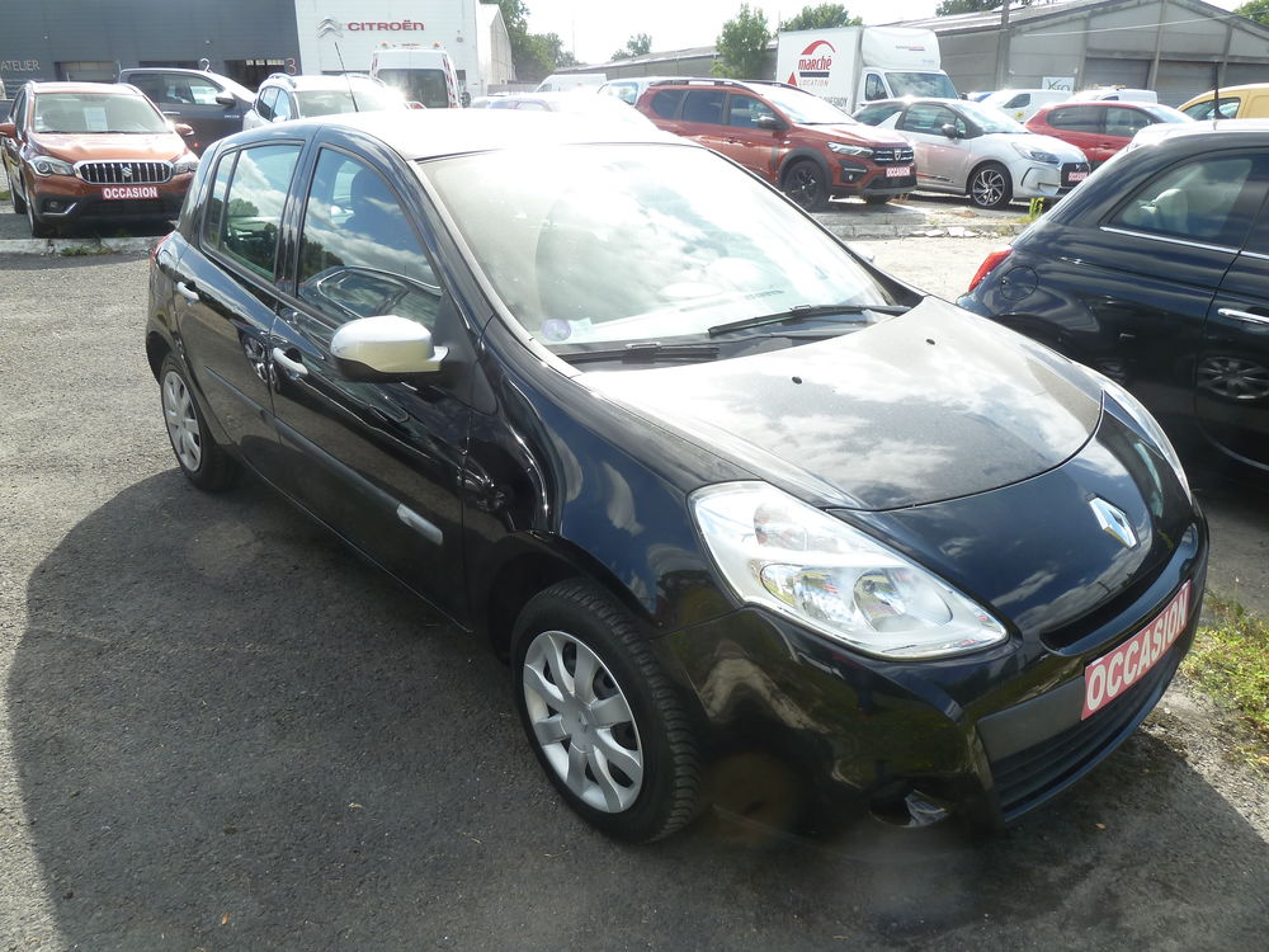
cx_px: 634
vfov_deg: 54.9
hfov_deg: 69.4
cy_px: 476
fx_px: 916
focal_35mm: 25
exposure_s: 1/200
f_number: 4
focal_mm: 4.1
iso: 80
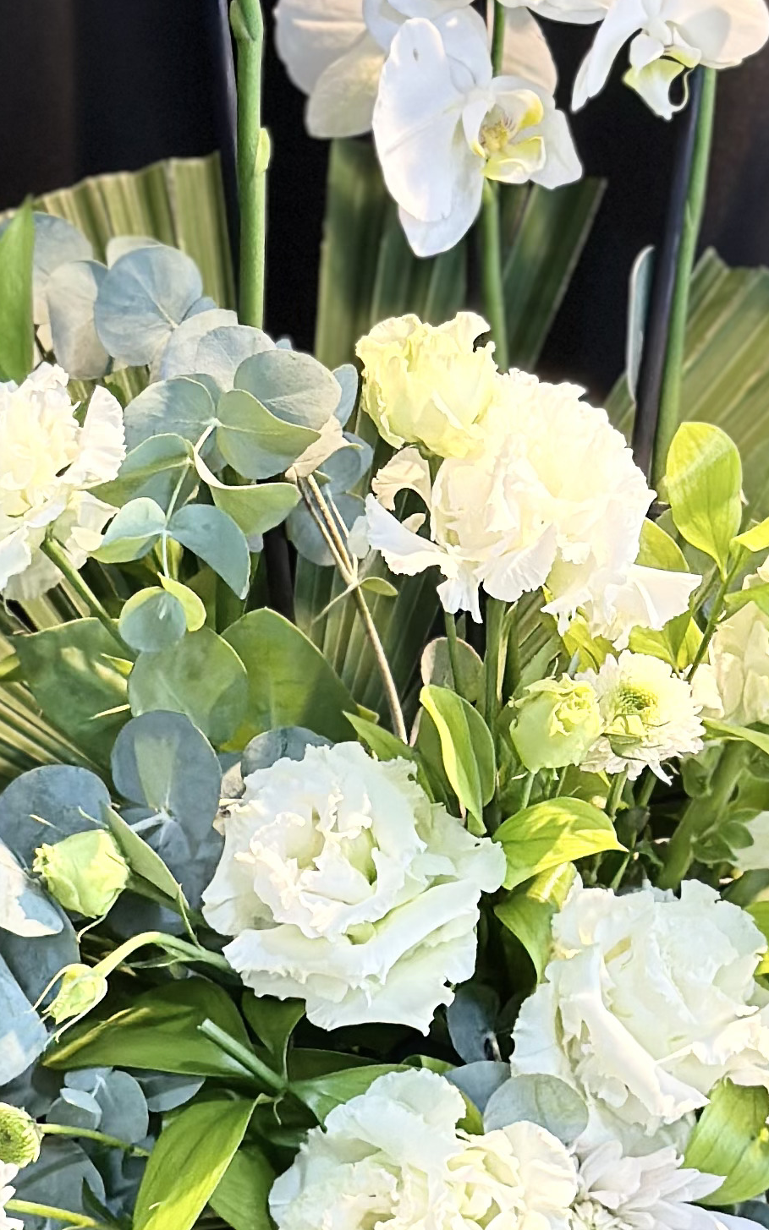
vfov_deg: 14.8
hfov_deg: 9.3
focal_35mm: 141
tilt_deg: -9.3
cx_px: 518
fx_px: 4729
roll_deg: +0.0
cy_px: 652
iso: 125
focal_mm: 6.86
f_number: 1.78
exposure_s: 1/50
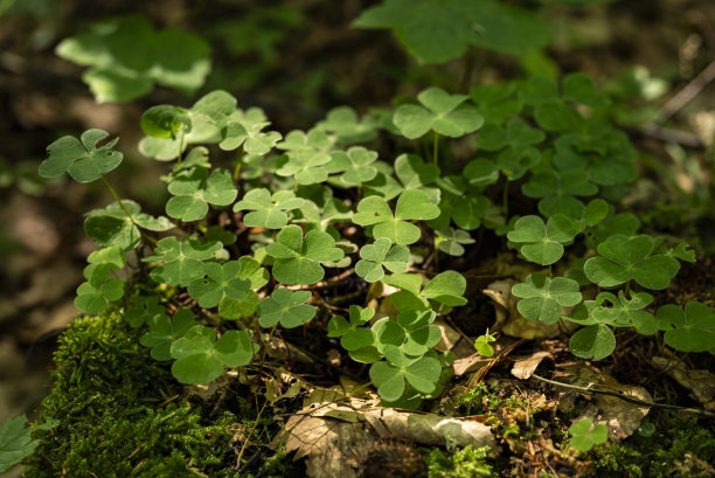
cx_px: 358
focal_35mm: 50
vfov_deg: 27.0
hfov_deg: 39.6
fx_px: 994
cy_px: 239
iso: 200
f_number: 3.5
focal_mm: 50
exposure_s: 1/15
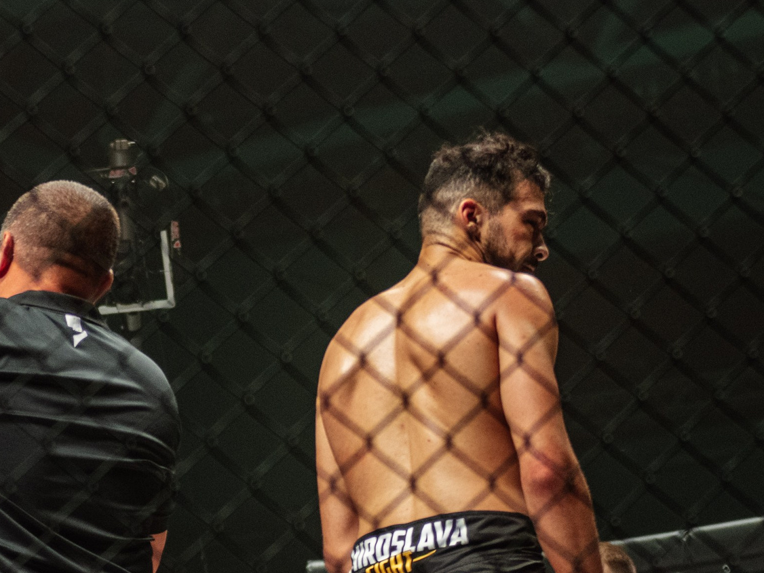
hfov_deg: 11.2
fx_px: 3862
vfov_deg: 8.5
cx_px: 93
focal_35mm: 175
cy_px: 387
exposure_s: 1/1000
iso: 2000
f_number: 4
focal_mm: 80
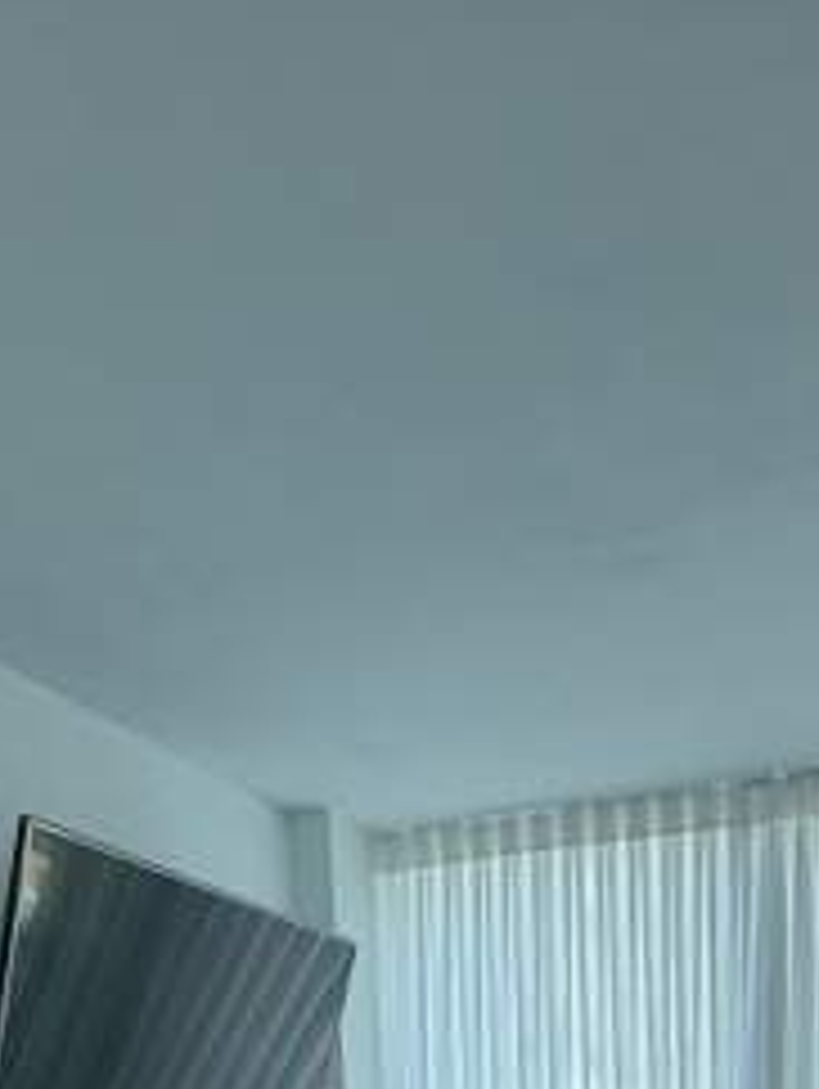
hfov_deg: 38.7
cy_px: 1318
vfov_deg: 37.4
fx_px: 1165
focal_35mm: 37
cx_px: 428
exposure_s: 1/121
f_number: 2.2
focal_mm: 2.22
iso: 80
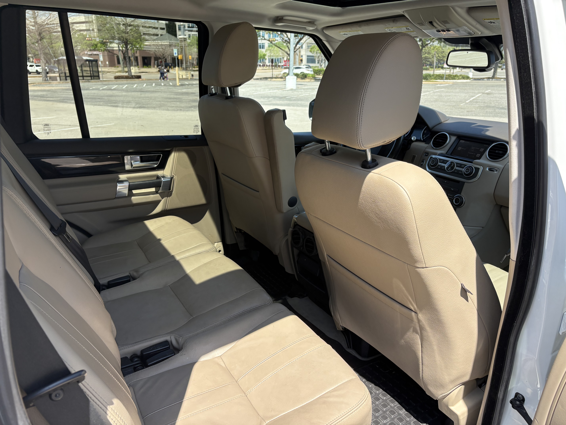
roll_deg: -0.8
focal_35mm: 26
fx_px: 425
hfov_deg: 67.3
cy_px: 212
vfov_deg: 53.1
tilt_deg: -18.1
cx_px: 283
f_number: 1.6
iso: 50
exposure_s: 1/1016
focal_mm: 5.96
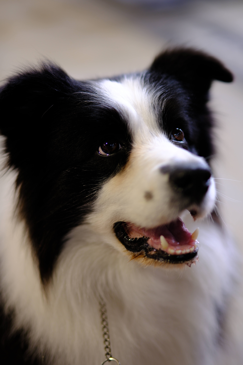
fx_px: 759
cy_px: 182
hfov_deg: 18.2
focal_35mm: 75
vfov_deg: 27.0
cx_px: 122
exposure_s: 1/150
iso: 125
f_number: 1
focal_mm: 50
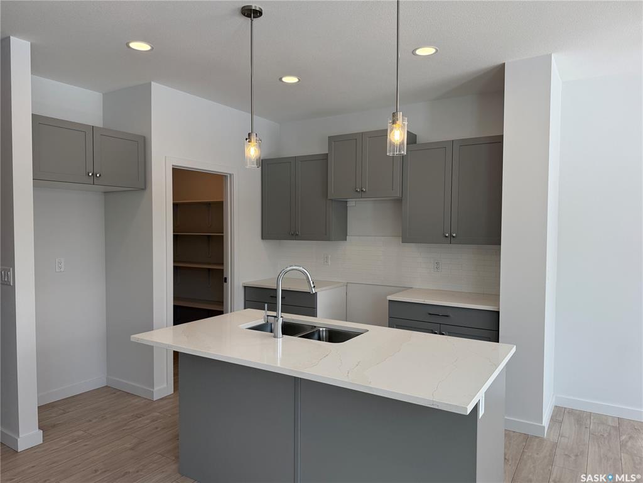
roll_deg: -0.4
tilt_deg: -1.6
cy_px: 242
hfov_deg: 71.6
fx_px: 446
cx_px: 322
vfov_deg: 56.8
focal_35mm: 24
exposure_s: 1/742
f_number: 1.78
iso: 100
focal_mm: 6.76
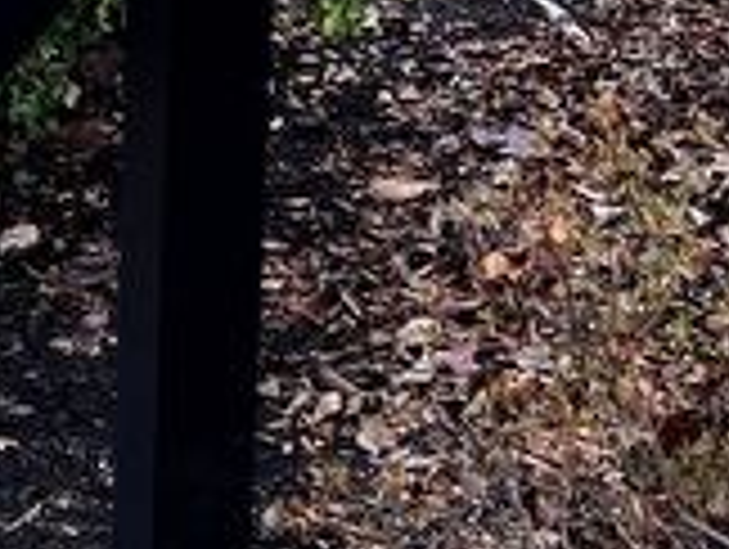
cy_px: -306
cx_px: -243
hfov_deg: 13.7
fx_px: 2911
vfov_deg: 10.4
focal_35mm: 138
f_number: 1.8
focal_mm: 3.99
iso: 32
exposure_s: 1/121
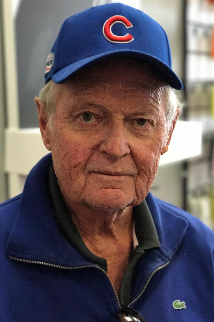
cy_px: 160
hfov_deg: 22.6
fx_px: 535
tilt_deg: -7.9
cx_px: 112
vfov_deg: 33.4
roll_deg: +1.2
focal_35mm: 60
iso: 500
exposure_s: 1/60
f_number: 2.8
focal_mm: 6.6
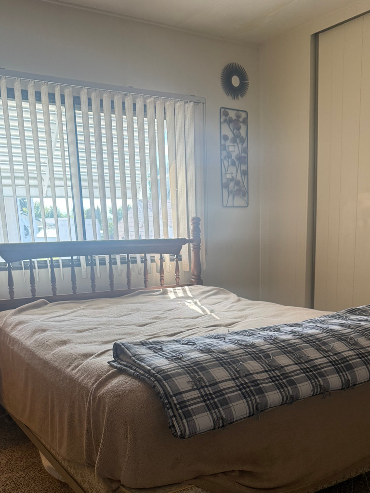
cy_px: 353
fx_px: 513
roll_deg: +1.3
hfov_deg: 39.6
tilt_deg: -12.4
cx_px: 208
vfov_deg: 49.8
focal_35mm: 36
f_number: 1.78
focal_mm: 6.76
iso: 200
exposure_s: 1/234
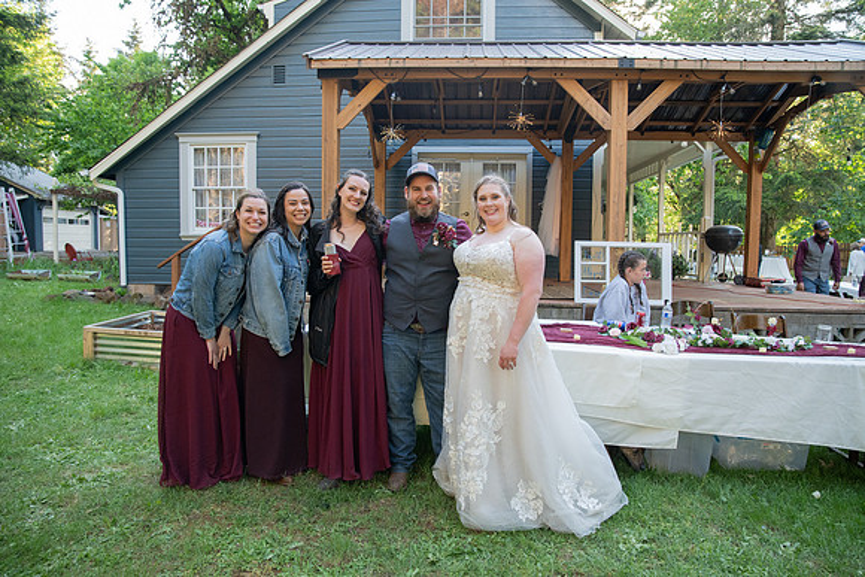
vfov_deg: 53.2
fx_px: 577
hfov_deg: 73.7
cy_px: 288
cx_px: 432
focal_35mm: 24
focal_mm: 24
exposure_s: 1/320
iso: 1250
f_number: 4
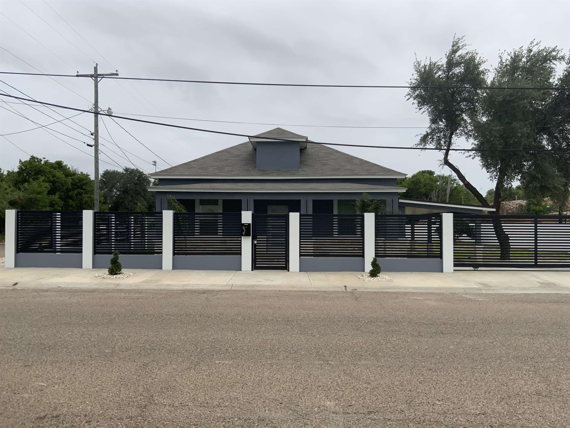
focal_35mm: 29
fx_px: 478
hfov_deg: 61.7
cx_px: 285
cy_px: 214
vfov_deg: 48.2
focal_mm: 3
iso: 20
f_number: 1.8
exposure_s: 1/3534
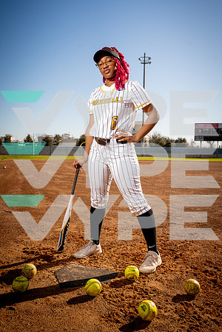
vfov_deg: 54.4
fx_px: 324
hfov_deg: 37.9
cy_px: 166
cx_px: 111
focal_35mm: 35
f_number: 7.1
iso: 100
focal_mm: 35
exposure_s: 1/250
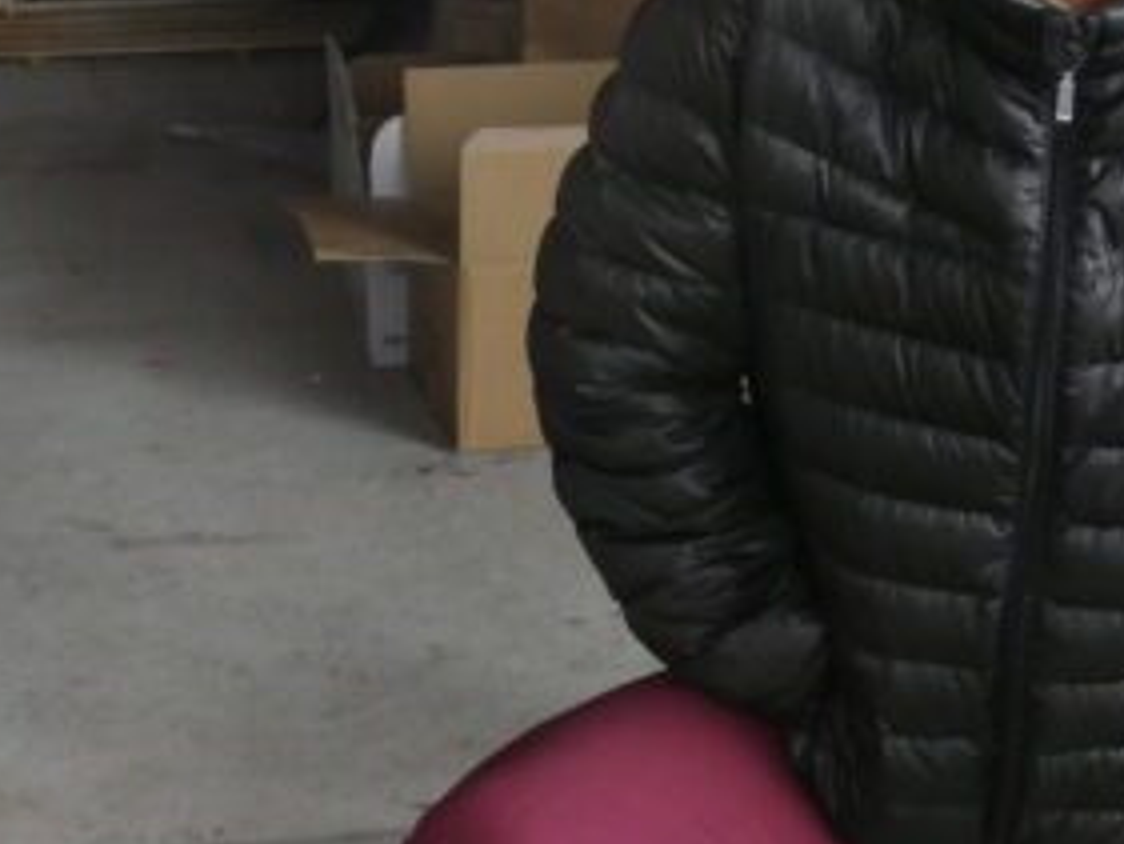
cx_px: 456
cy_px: 154
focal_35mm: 97
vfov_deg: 15.1
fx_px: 3151
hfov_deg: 20.2
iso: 400
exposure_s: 1/80
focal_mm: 8.4
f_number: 4
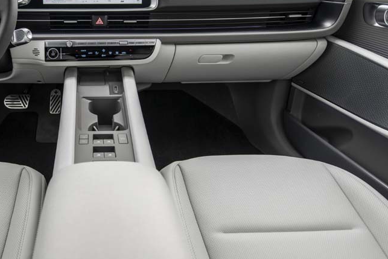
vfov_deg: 45.4
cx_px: 97
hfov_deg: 61.8
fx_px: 302
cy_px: 78
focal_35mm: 28
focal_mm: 18
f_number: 4.5
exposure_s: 1/40
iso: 100
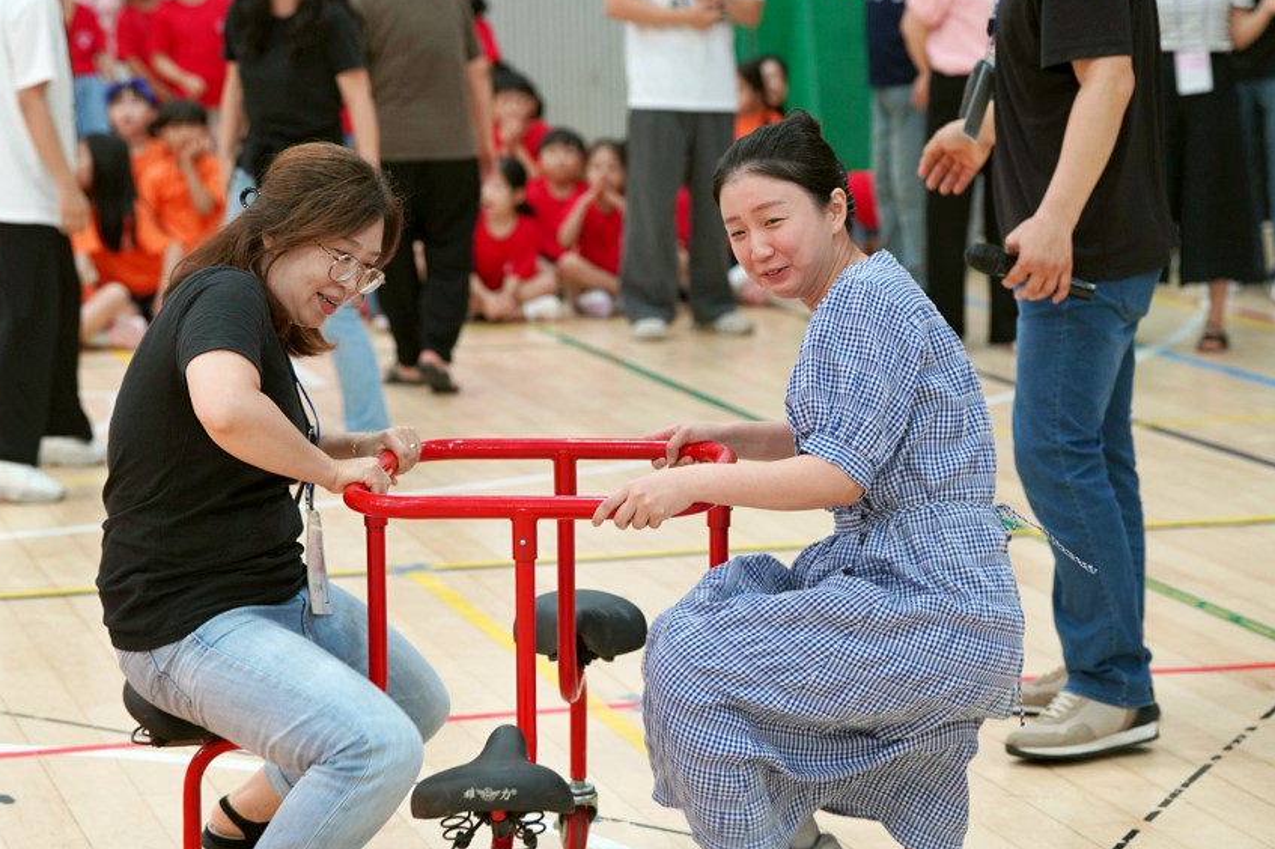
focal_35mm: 101
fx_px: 3576
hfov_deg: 20.2
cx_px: 605
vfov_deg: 13.5
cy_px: 409
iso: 1600
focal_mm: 95
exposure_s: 1/160
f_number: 4
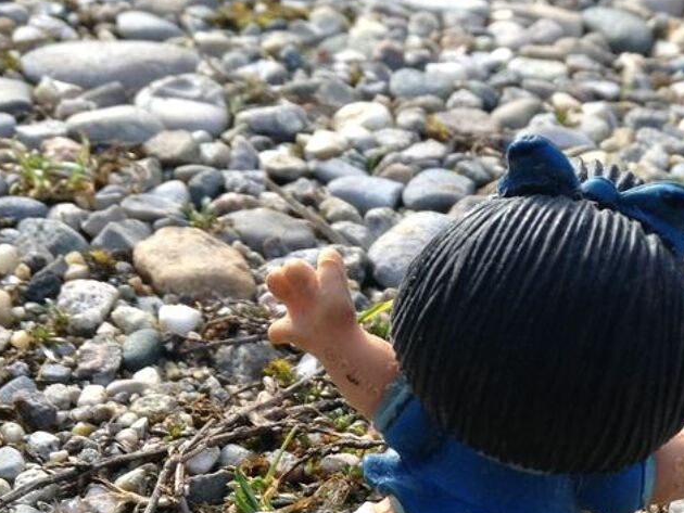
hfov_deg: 27.3
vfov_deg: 20.6
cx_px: 529
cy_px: 468
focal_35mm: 70
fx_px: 1384
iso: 25
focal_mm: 3.3
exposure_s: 1/296
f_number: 2.4
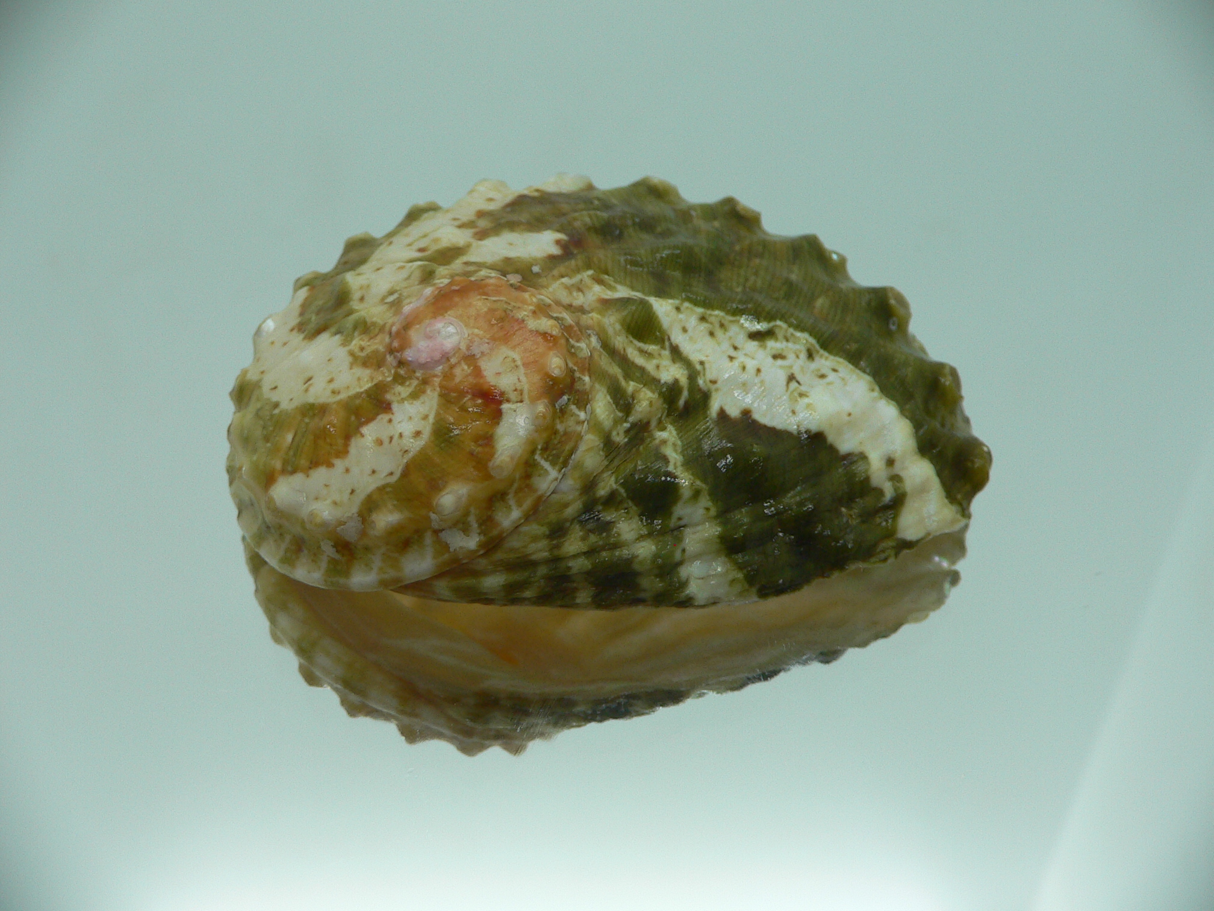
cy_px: 456
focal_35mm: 35
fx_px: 1227
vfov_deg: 40.7
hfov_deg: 52.6
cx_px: 607
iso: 80
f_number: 2.8
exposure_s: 1/60
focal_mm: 4.6
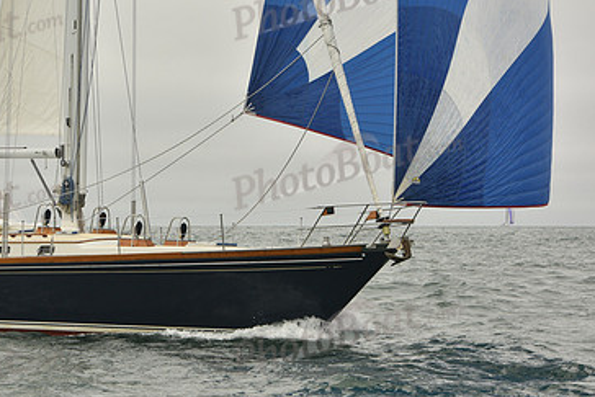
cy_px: 105
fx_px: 2265
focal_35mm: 137
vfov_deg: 10.0
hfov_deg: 14.9
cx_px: 149
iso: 320
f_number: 10
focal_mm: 86
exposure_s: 1/800
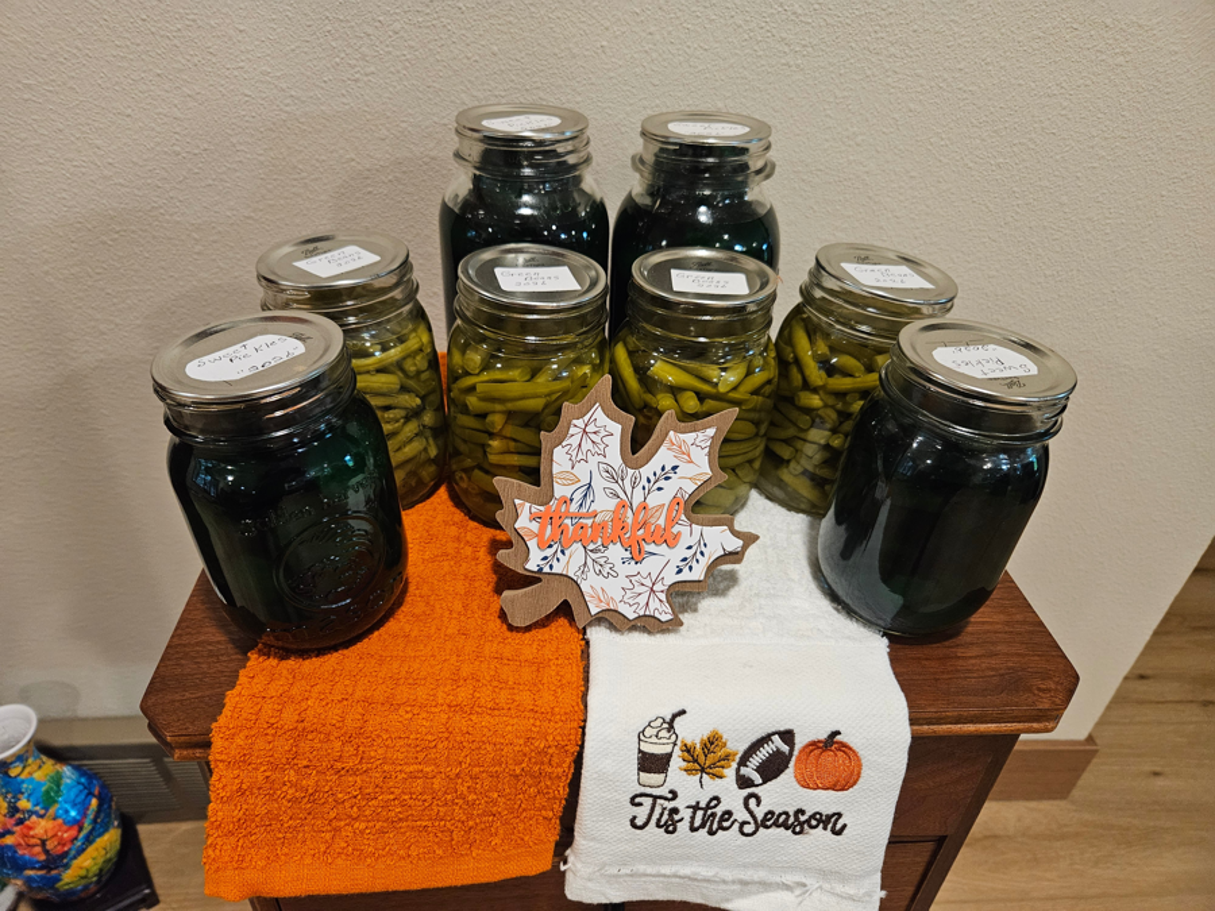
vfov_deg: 58.9
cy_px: 456
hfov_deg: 73.9
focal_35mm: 23
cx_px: 608
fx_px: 807
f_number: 1.8
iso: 500
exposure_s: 1/120
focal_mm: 5.4
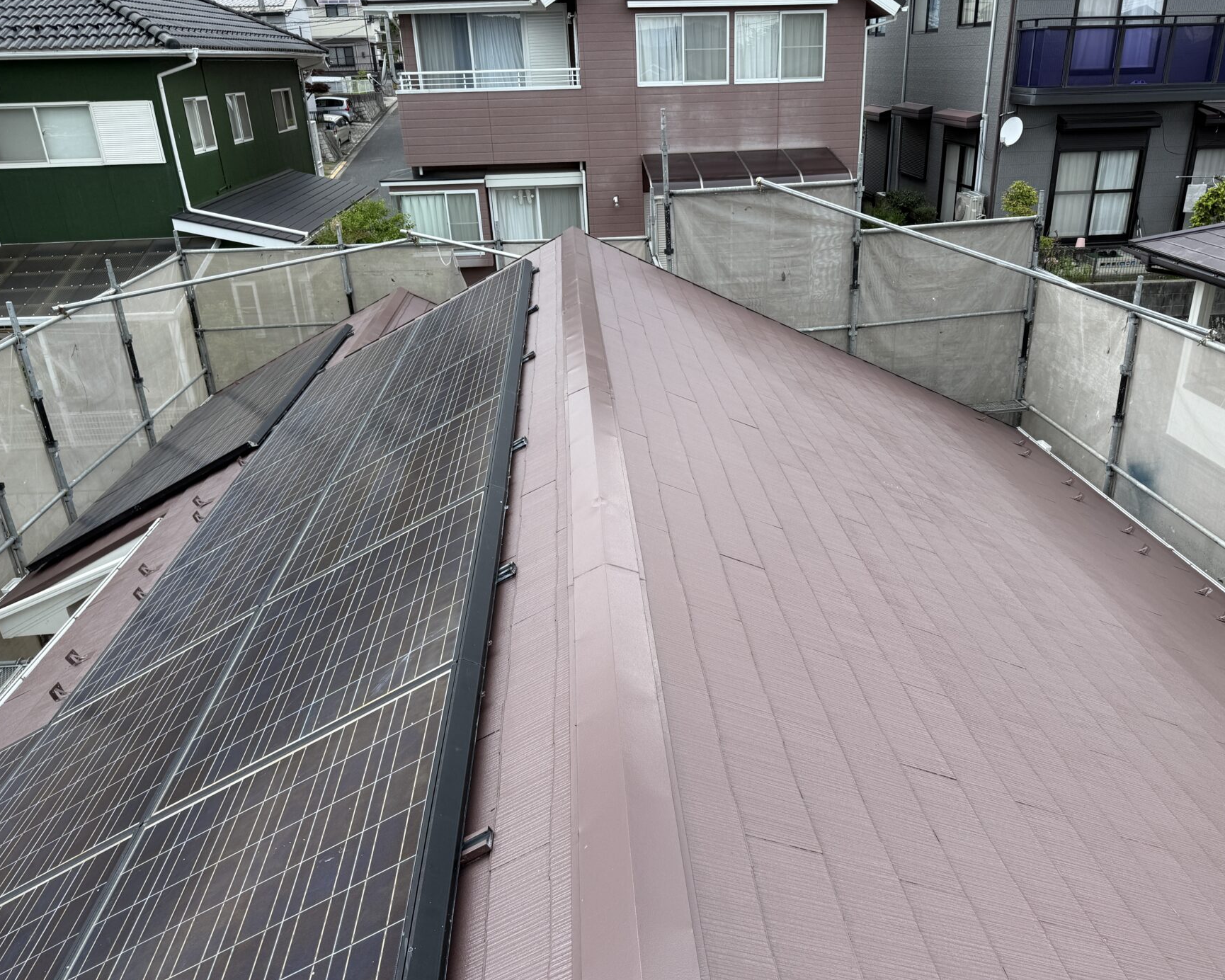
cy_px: 502
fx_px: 943
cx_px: 664
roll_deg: +1.5
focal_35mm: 26
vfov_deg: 54.9
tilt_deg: -24.0
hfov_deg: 65.9
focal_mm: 6.76
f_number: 1.78
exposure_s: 1/1337
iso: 80
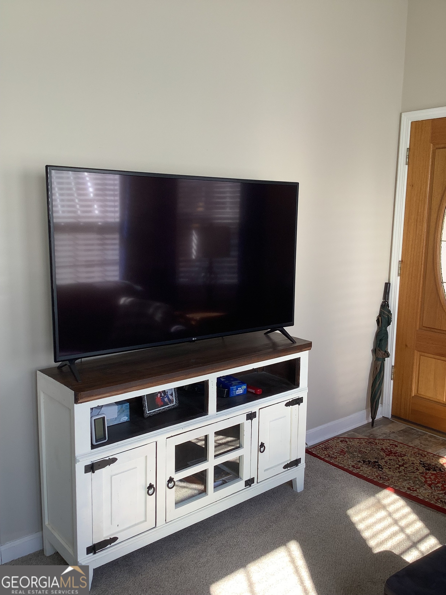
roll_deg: +0.0
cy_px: 298
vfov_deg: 58.4
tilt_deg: -8.7
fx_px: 533
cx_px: 223
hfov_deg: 45.4
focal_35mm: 31
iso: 64
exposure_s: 1/120
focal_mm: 3.3
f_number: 2.4
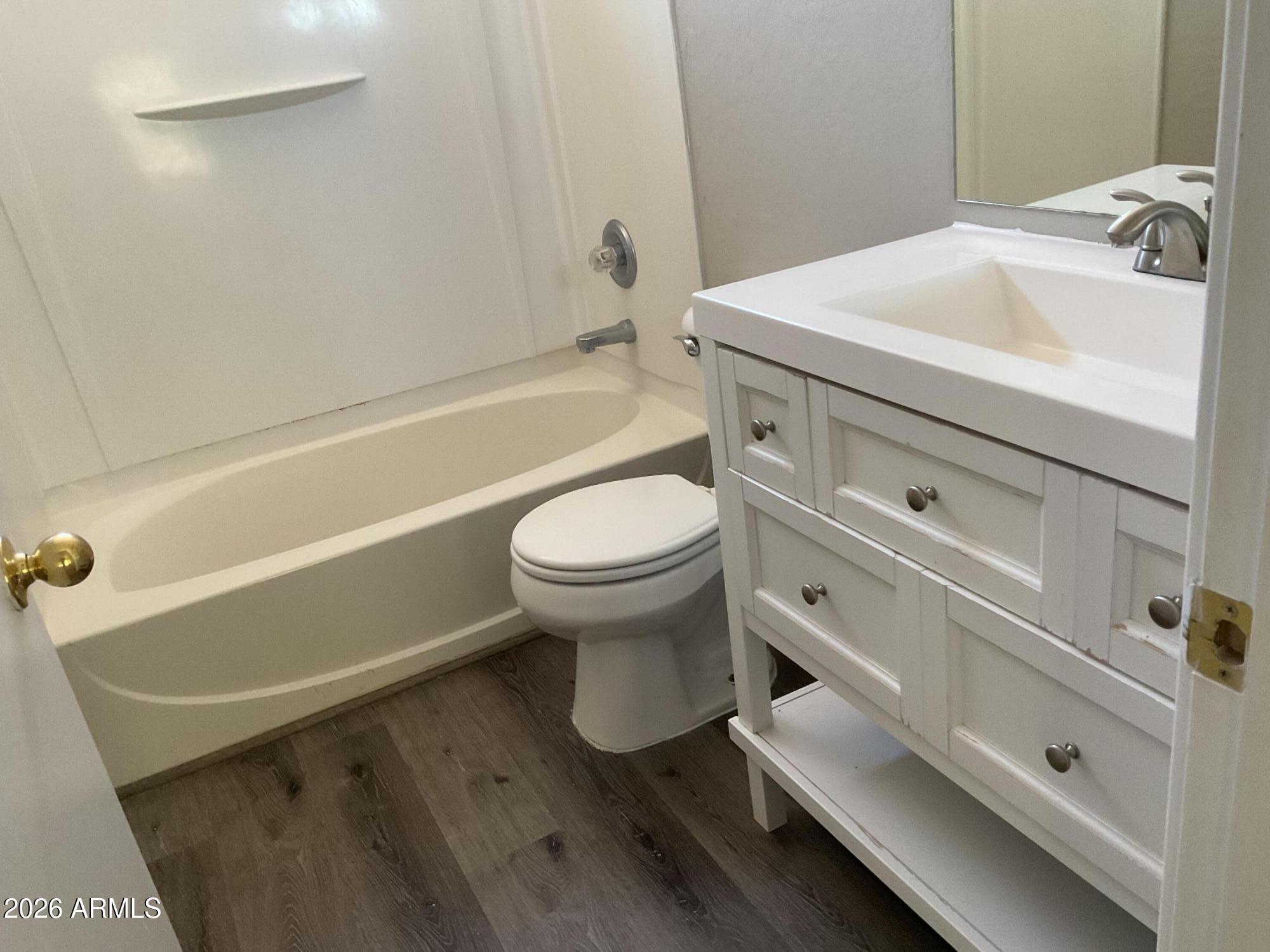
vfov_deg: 48.2
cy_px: 476
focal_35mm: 29
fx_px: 1064
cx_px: 635
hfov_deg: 61.7
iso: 160
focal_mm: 3
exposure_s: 1/60
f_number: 1.8
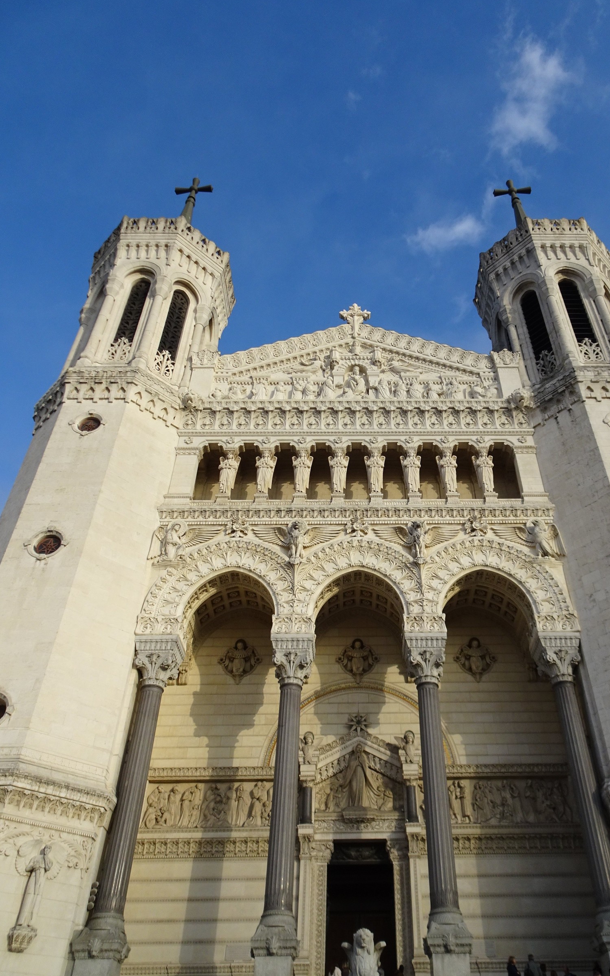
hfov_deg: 47.4
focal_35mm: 26
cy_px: 482
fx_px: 692
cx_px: 361
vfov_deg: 70.4
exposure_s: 1/800
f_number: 3.5
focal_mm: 4.1
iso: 80
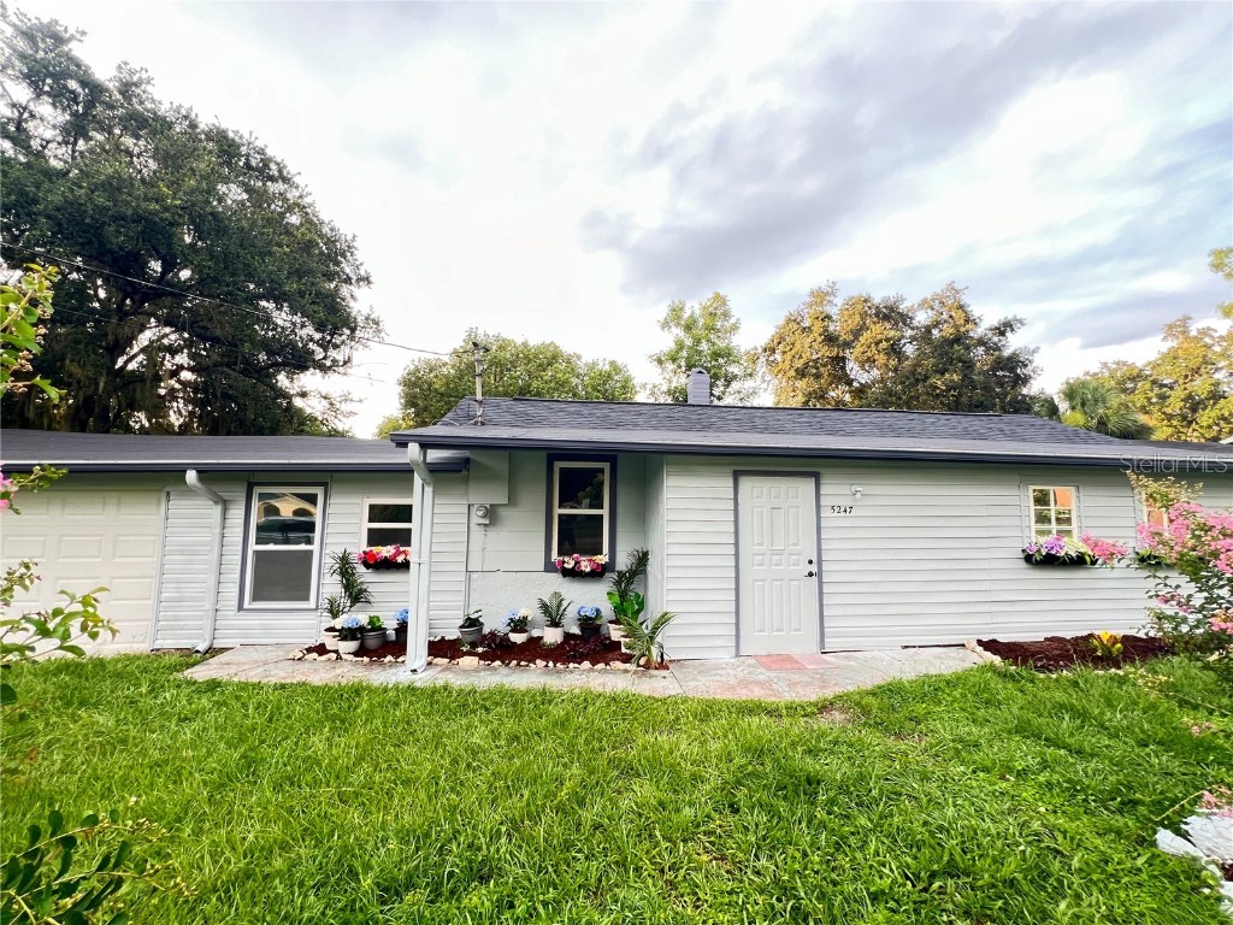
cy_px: 462
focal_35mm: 13
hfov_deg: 106.2
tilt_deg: +4.5
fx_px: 463
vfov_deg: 89.9
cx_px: 616
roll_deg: -0.9
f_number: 1.8
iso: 160
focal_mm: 1.57
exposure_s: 1/99
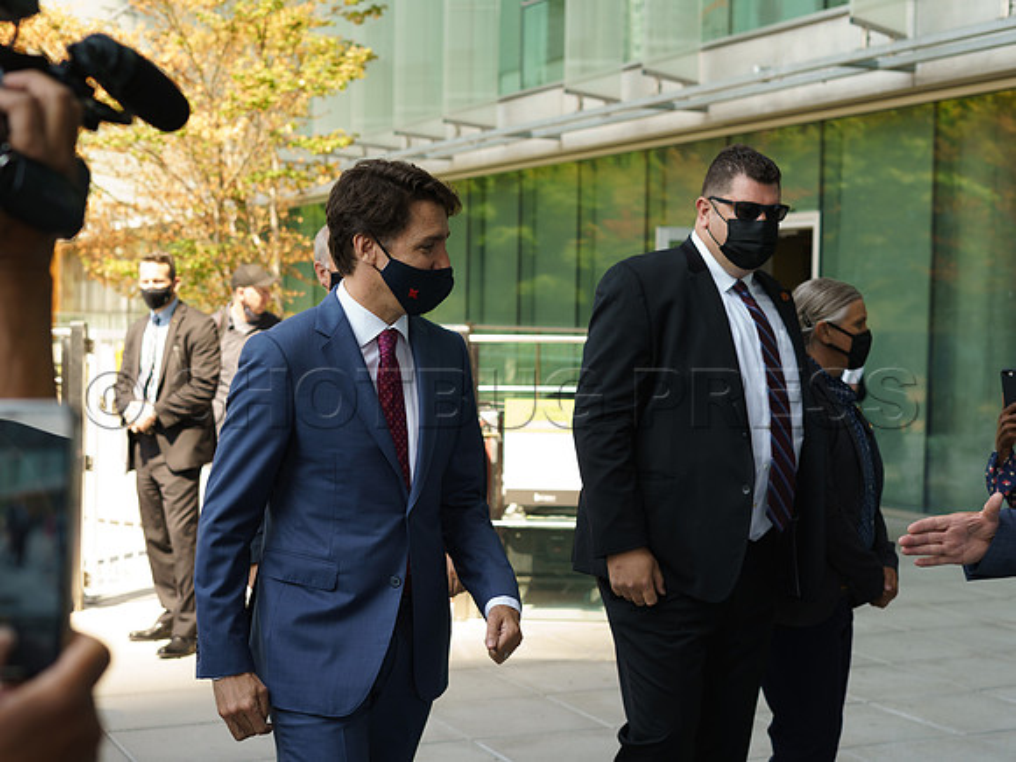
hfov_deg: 35.5
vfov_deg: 27.0
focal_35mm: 54
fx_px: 1588
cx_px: 508
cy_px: 381
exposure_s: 1/320
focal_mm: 50
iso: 250
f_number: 4
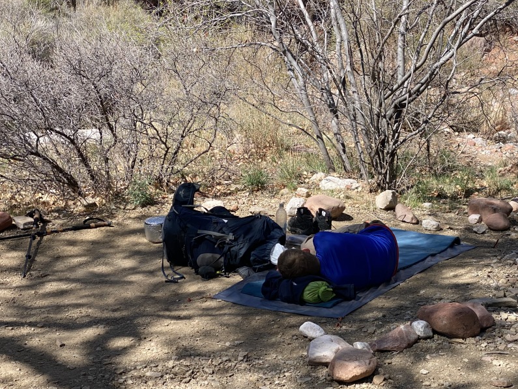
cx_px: 313
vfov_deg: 21.9
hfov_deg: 28.9
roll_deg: +0.9
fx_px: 1002
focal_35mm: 67
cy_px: 227
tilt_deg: -16.5
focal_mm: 6
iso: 20
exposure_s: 1/856
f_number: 2
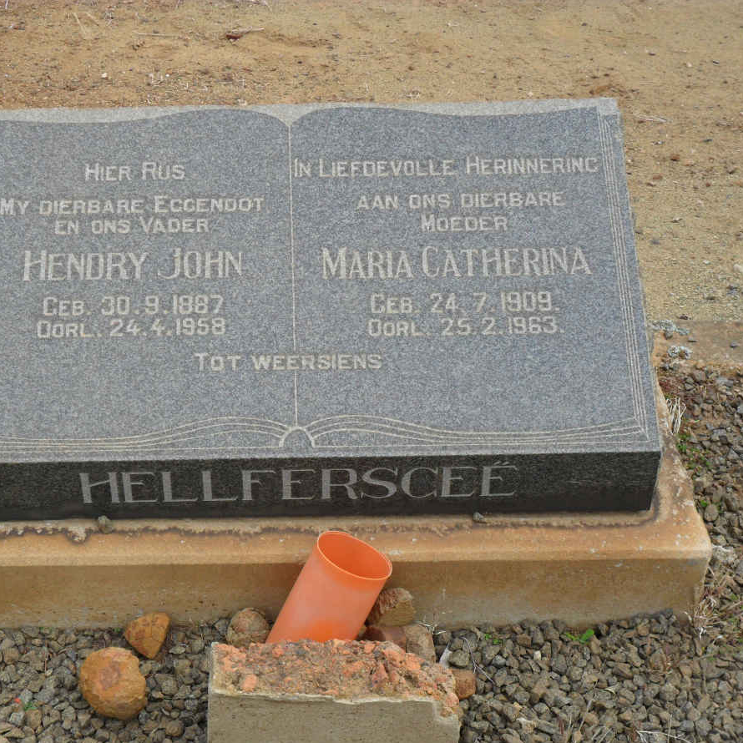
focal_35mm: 62
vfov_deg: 27.7
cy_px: 375
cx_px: 286
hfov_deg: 27.6
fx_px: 1506
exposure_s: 1/250
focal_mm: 9.3
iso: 100
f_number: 5
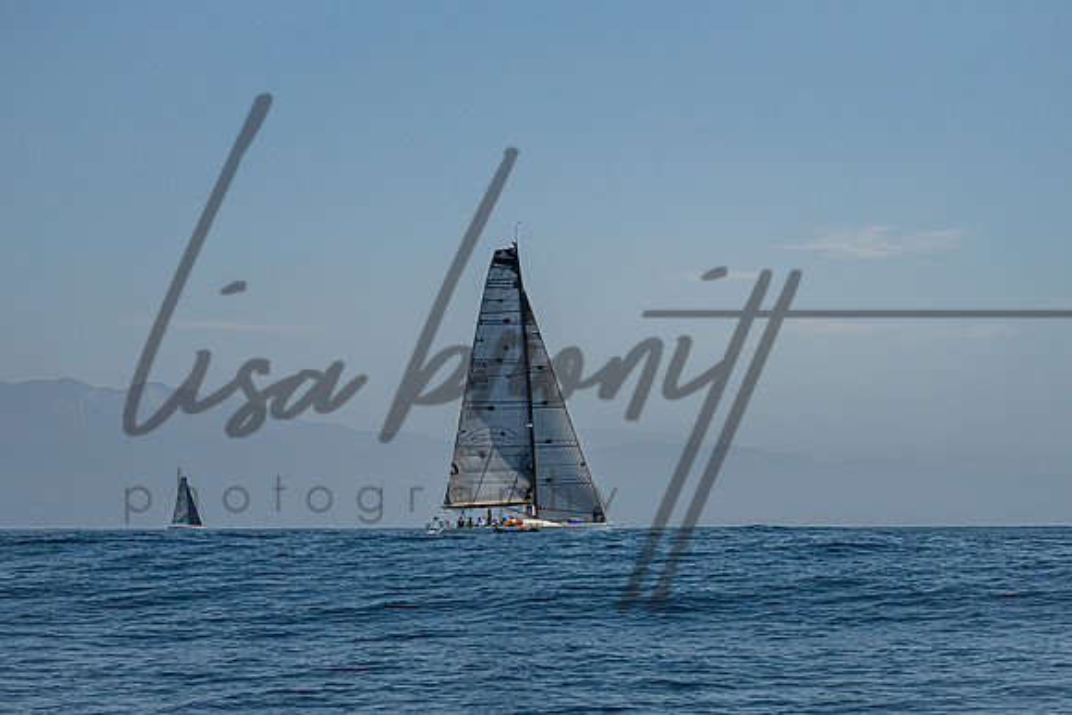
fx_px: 2824
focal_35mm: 95
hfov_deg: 21.5
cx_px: 577
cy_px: 269
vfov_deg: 14.4
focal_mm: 70
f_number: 5
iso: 200
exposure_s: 1/6400
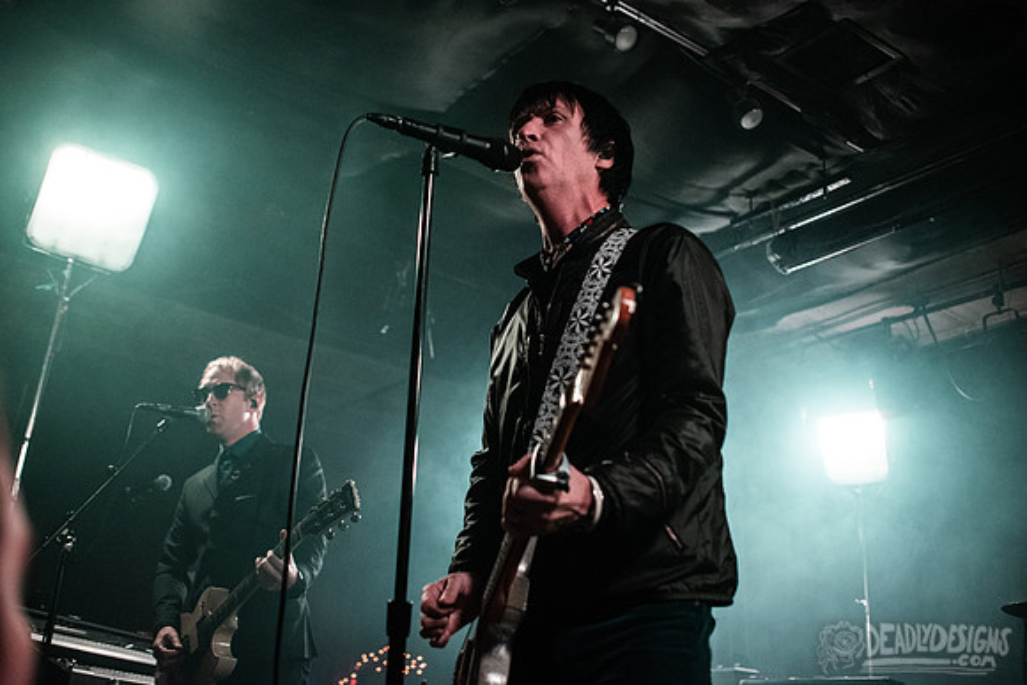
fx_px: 1119
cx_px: 489
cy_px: 301
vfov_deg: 34.0
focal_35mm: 39
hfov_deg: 49.3
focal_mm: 35
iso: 2000
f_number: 2.8
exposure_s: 1/400
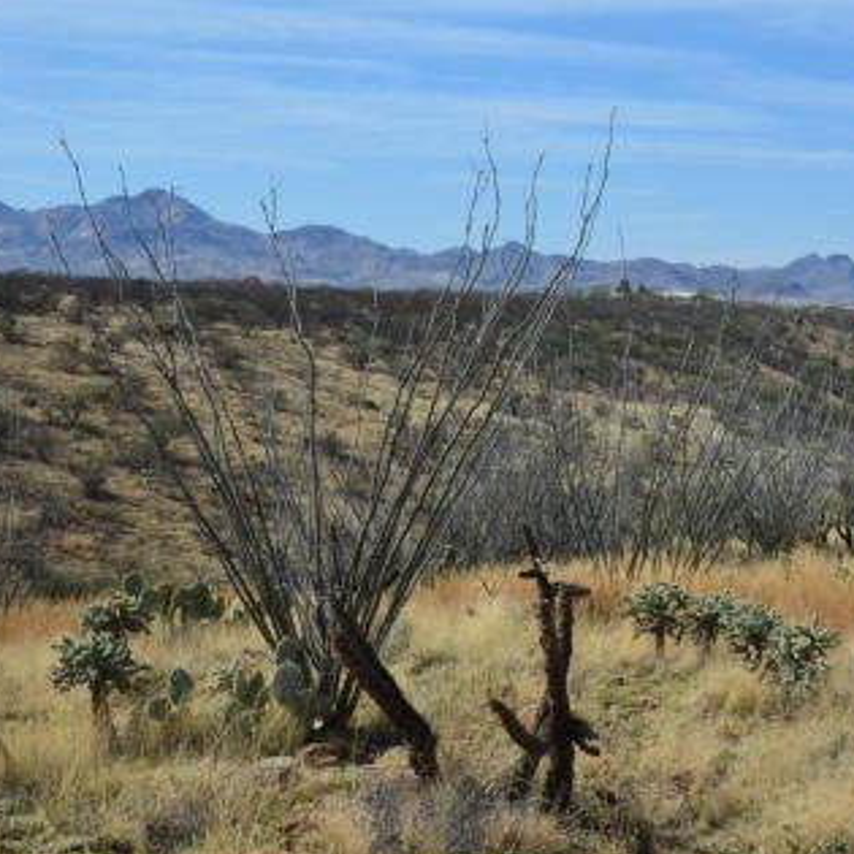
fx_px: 2121
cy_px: 409
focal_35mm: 76
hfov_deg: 22.4
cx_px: 702
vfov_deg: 22.8
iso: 200
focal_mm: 26
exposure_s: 1/100
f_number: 11
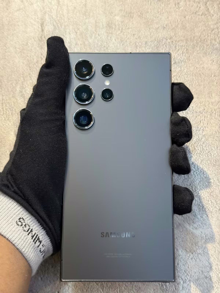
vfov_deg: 39.7
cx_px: 110
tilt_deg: +15.2
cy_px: 146
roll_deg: -3.7
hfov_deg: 30.3
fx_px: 407
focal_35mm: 48
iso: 160
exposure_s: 1/50
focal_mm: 6.76
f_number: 1.78
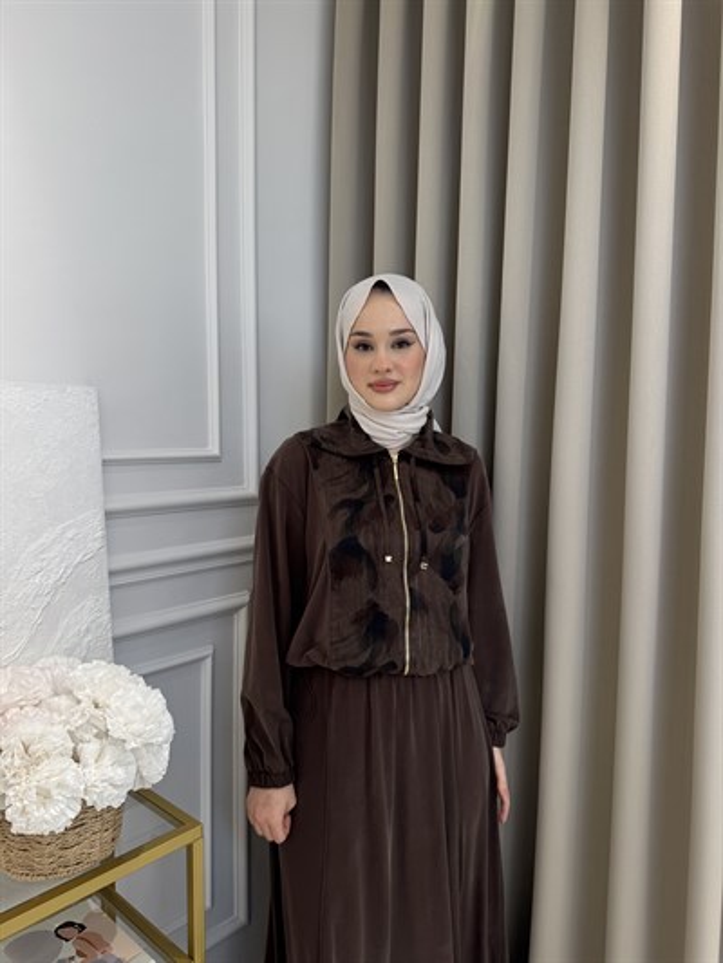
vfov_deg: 71.6
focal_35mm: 24
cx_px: 362
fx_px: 668
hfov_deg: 56.8
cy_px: 482
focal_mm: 6.76
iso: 64
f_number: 1.78
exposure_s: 1/100
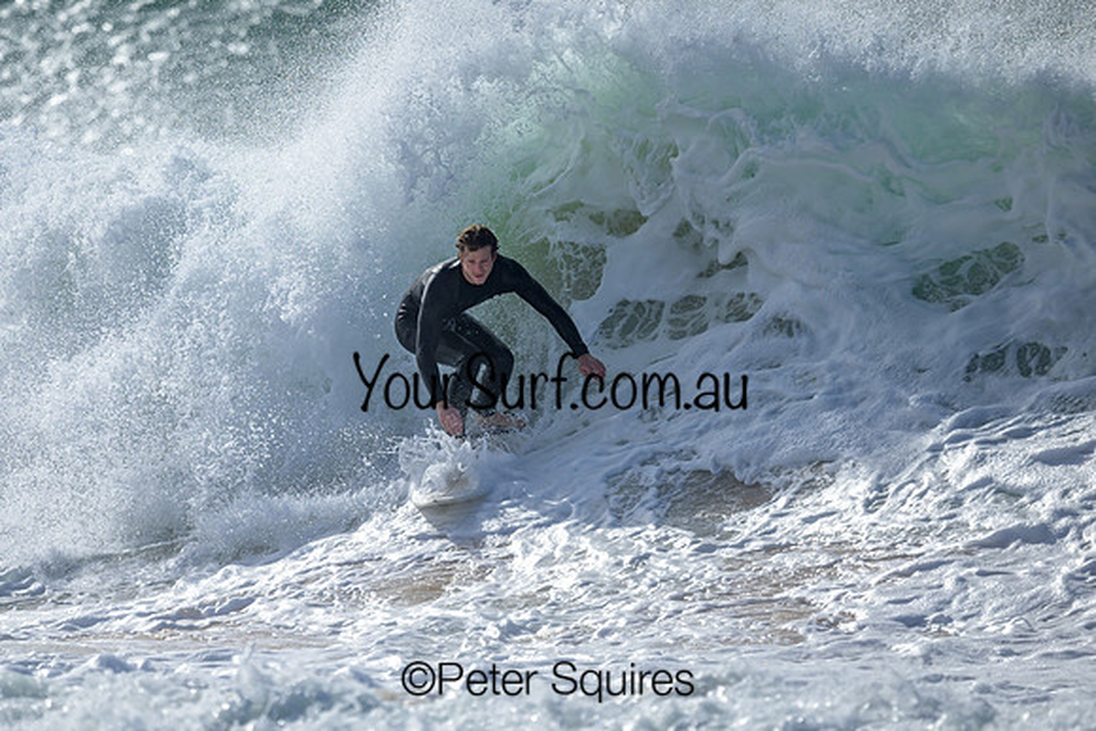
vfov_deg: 1.3
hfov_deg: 1.9
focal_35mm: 1098
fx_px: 33433
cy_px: 405
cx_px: 447
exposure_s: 1/2000
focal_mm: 800
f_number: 6.3
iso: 100
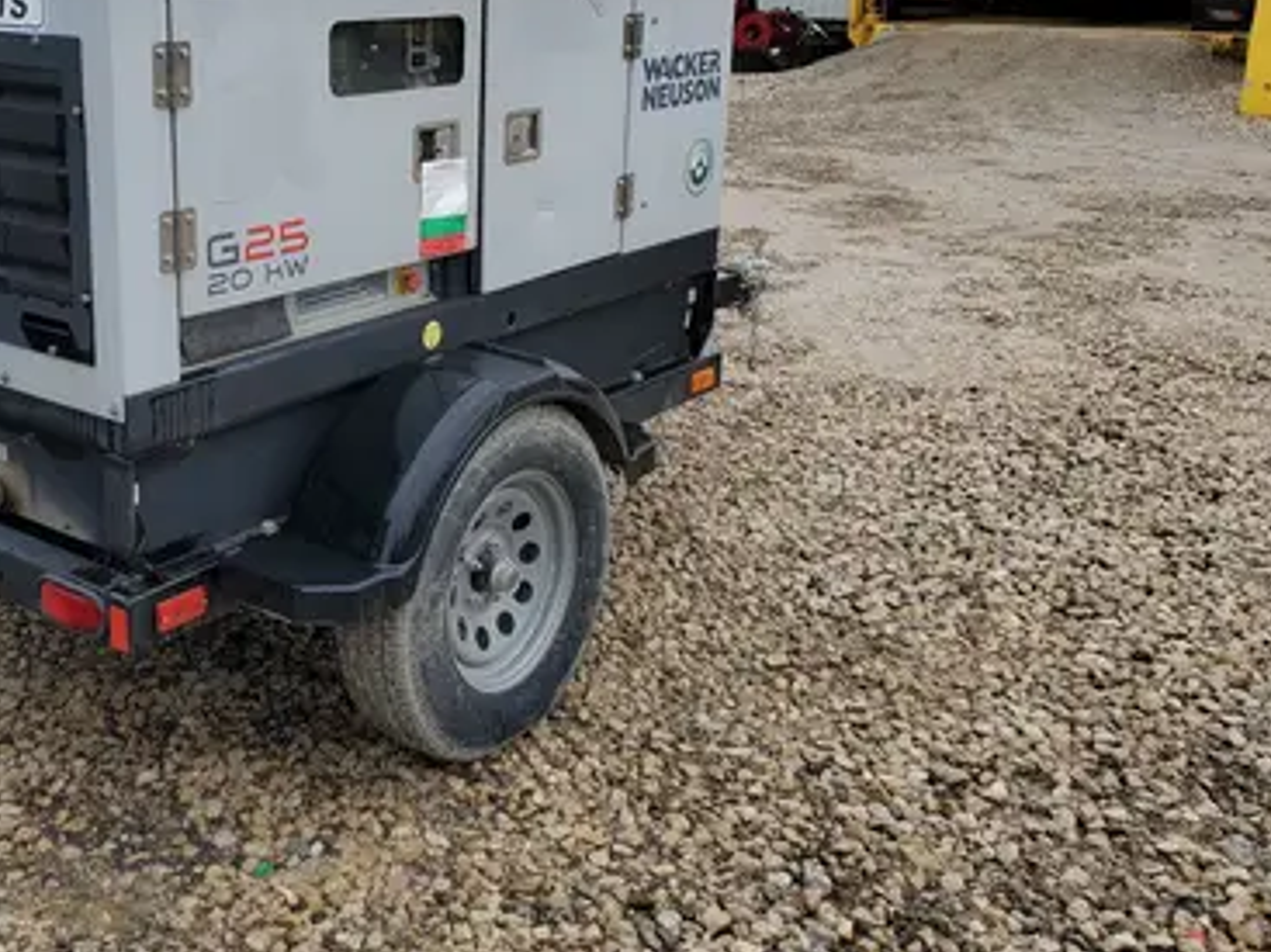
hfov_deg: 46.8
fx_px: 1431
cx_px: 384
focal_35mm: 39
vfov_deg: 36.1
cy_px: 261
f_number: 2.4
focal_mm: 4.3
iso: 50
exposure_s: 1/151
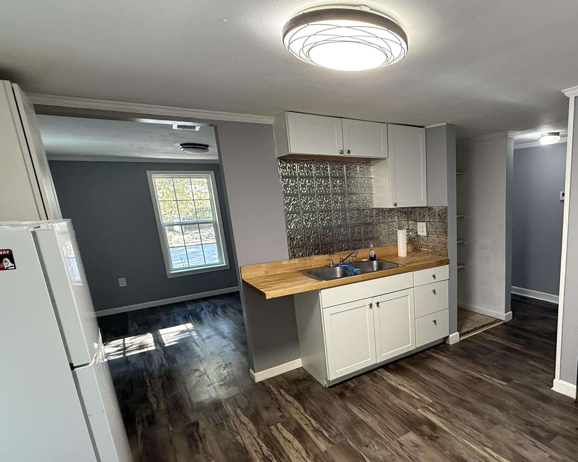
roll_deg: +2.3
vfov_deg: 65.0
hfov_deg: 72.9
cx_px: 424
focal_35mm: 21
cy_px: 276
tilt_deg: -12.8
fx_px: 359
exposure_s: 1/60
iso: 400
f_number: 2.2
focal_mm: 2.22
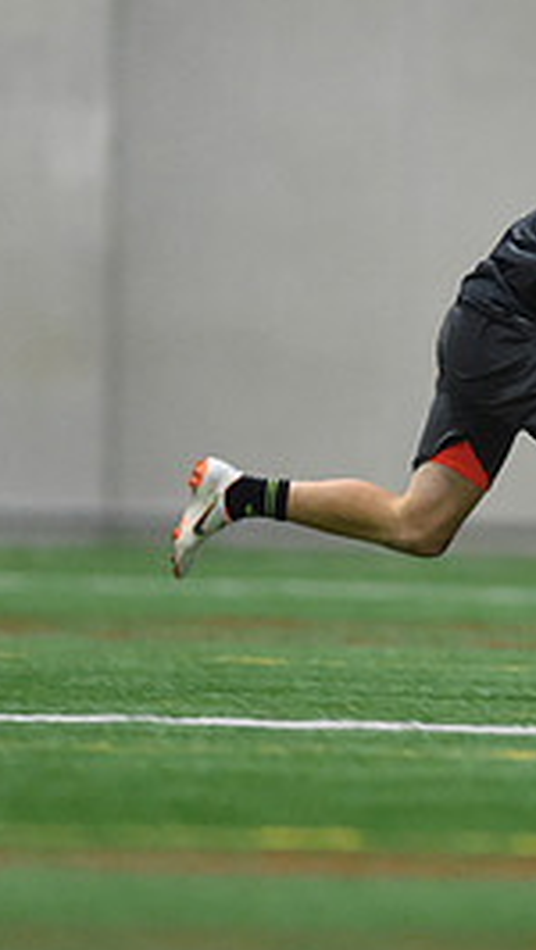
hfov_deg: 1.3
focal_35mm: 913
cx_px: 554
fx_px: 23025
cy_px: 284
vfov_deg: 2.4
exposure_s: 1/500
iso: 10000
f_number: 2.8
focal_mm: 400
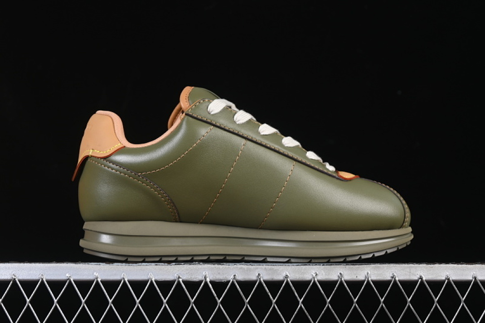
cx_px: 242
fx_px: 1010
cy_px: 162
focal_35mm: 75
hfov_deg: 27.0
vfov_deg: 18.2
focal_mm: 50
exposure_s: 1/60
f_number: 7.1
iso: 160
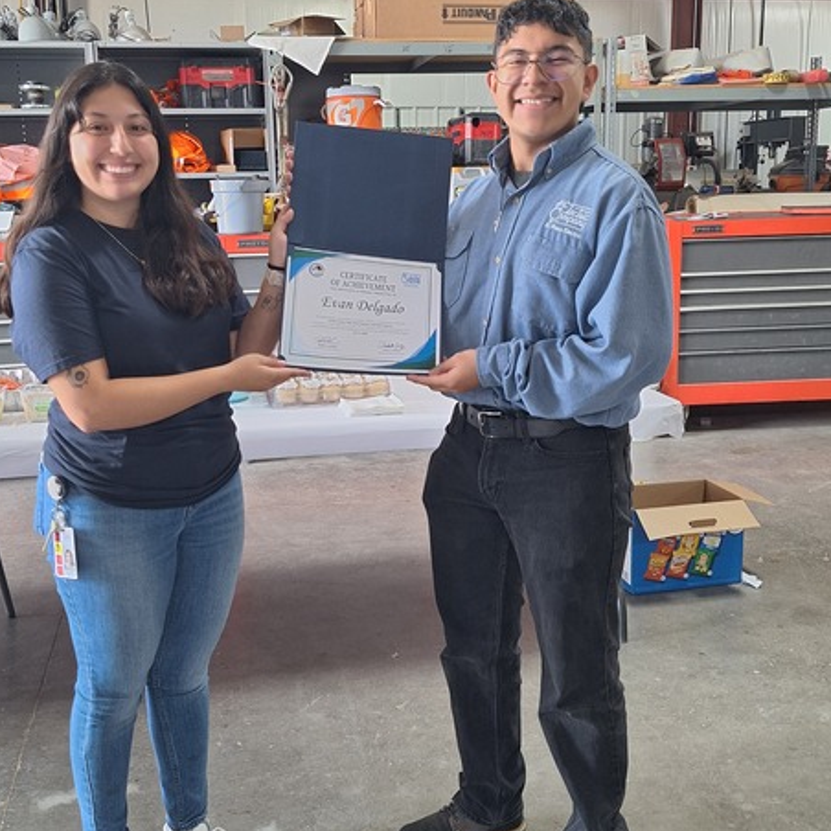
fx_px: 978
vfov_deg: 46.0
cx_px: 382
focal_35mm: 36
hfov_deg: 46.0
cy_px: 375
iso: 100
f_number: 1.8
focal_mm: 5.54
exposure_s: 1/40
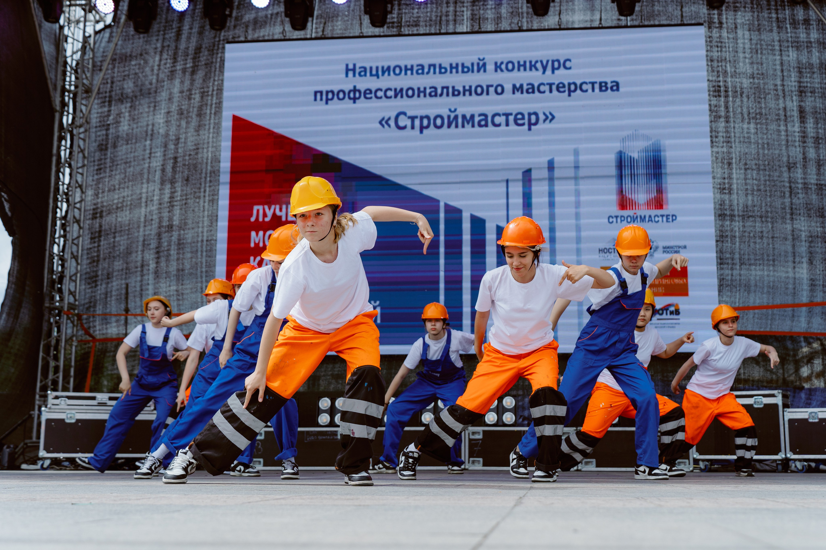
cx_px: 439
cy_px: 275
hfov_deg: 45.9
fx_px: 974
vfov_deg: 31.6
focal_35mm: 42
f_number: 4
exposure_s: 1/800
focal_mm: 39
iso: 100
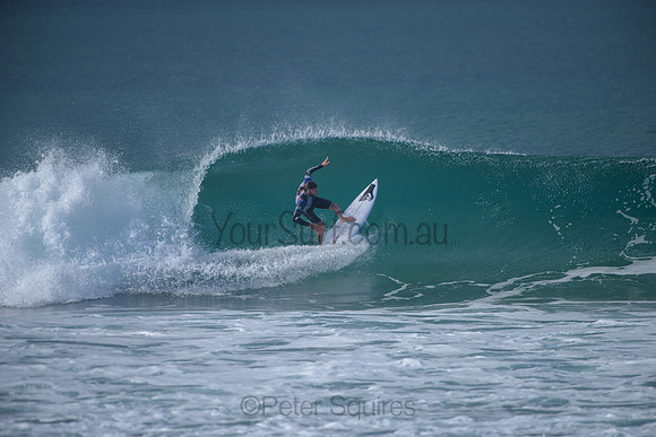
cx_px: 328
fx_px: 9244
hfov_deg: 4.1
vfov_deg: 2.7
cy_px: 218
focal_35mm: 507
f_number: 5.6
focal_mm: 500
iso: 180
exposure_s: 1/2000
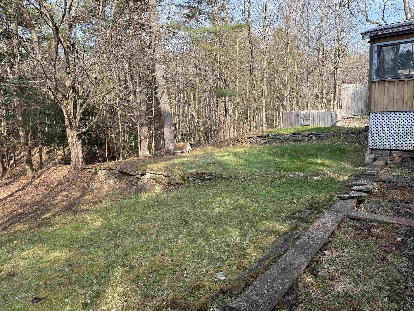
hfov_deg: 71.6
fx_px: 287
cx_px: 207
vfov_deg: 56.8
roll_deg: +2.3
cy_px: 156
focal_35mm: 24
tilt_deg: -7.2
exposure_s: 1/858
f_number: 1.78
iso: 80
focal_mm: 6.76
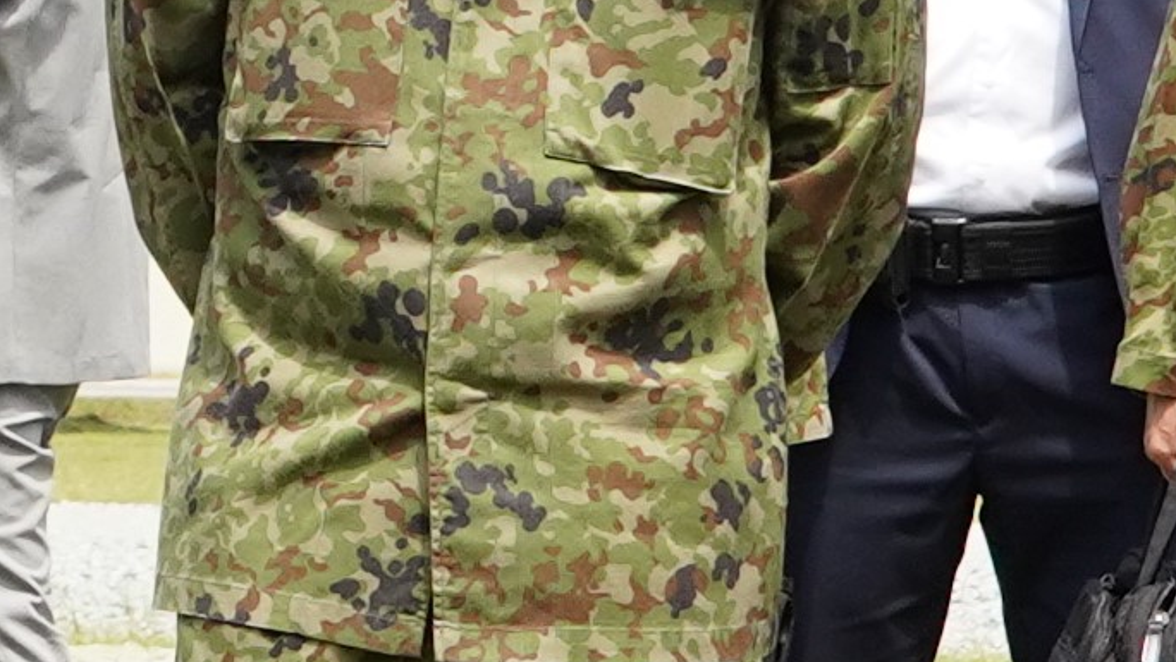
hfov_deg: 7.7
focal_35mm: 272
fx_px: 8483
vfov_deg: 4.5
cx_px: -778
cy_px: -156
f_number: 7.1
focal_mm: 33
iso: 800
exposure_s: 1/1250
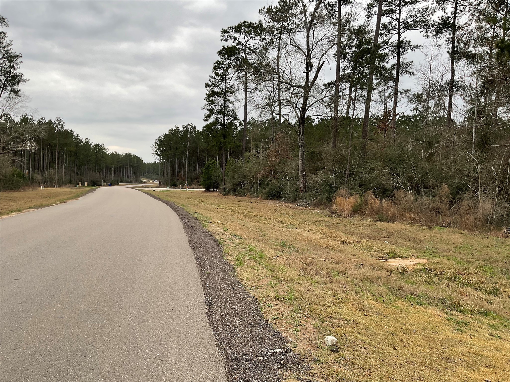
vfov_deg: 48.2
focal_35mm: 29
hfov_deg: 61.7
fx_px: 427
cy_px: 191
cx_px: 255
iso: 16
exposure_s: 1/188
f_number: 1.8
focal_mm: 3
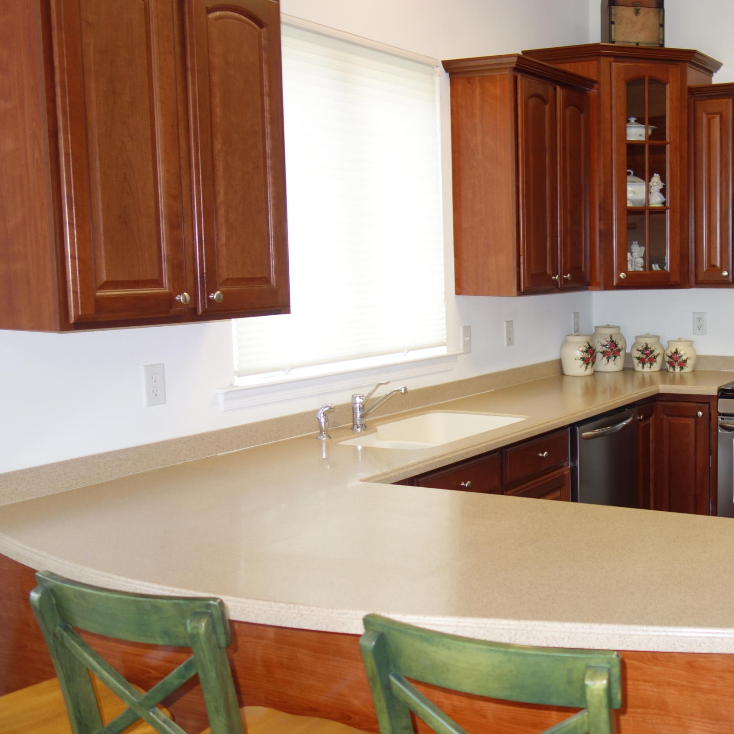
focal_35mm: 43
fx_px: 1032
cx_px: 606
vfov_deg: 39.2
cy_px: 354
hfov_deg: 37.5
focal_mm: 10.4
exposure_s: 1/50
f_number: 1.8
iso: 125
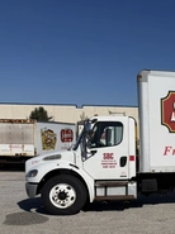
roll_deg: +0.2
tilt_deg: -3.2
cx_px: 235
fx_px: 352
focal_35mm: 52
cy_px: 166
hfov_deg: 24.1
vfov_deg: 36.3
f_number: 1.78
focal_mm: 6.76
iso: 80
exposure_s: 1/14286
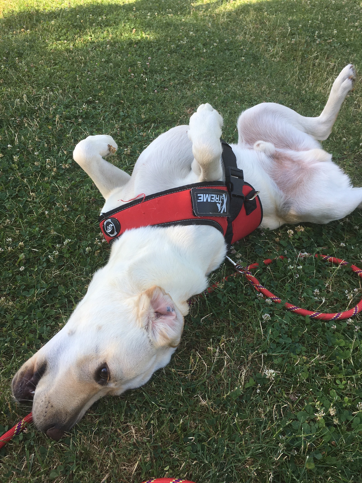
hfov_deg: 48.2
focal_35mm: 29
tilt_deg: -44.5
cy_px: 242
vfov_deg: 61.7
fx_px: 404
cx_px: 181
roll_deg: -2.8
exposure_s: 1/388
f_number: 2.2
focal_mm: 4.15
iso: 25
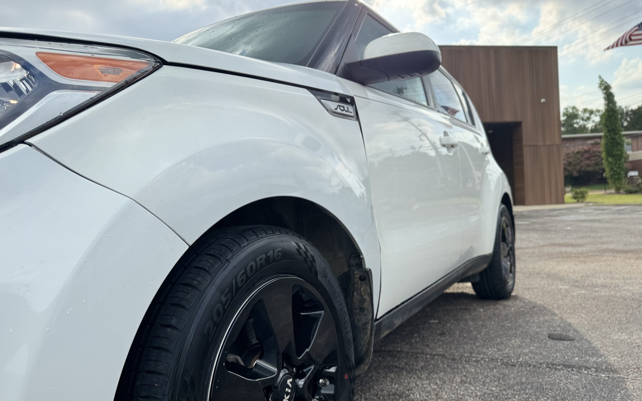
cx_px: 319
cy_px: 217
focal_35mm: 26
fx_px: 455
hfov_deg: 70.4
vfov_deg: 47.6
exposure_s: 1/3597
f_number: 1.78
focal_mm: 6.76
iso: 80
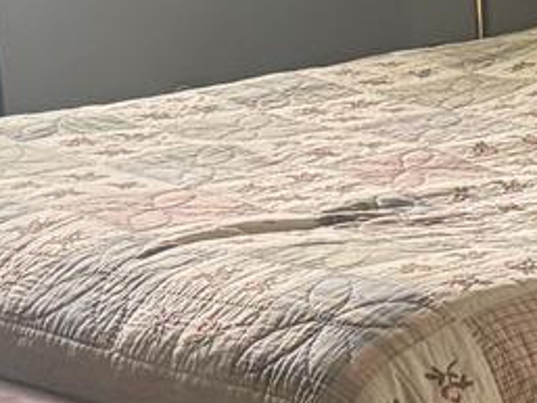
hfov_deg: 10.0
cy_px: 113
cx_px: 796
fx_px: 2964
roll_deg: +2.4
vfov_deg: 7.8
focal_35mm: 191
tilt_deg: -8.9
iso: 640
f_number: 1.78
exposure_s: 1/40
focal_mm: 6.76
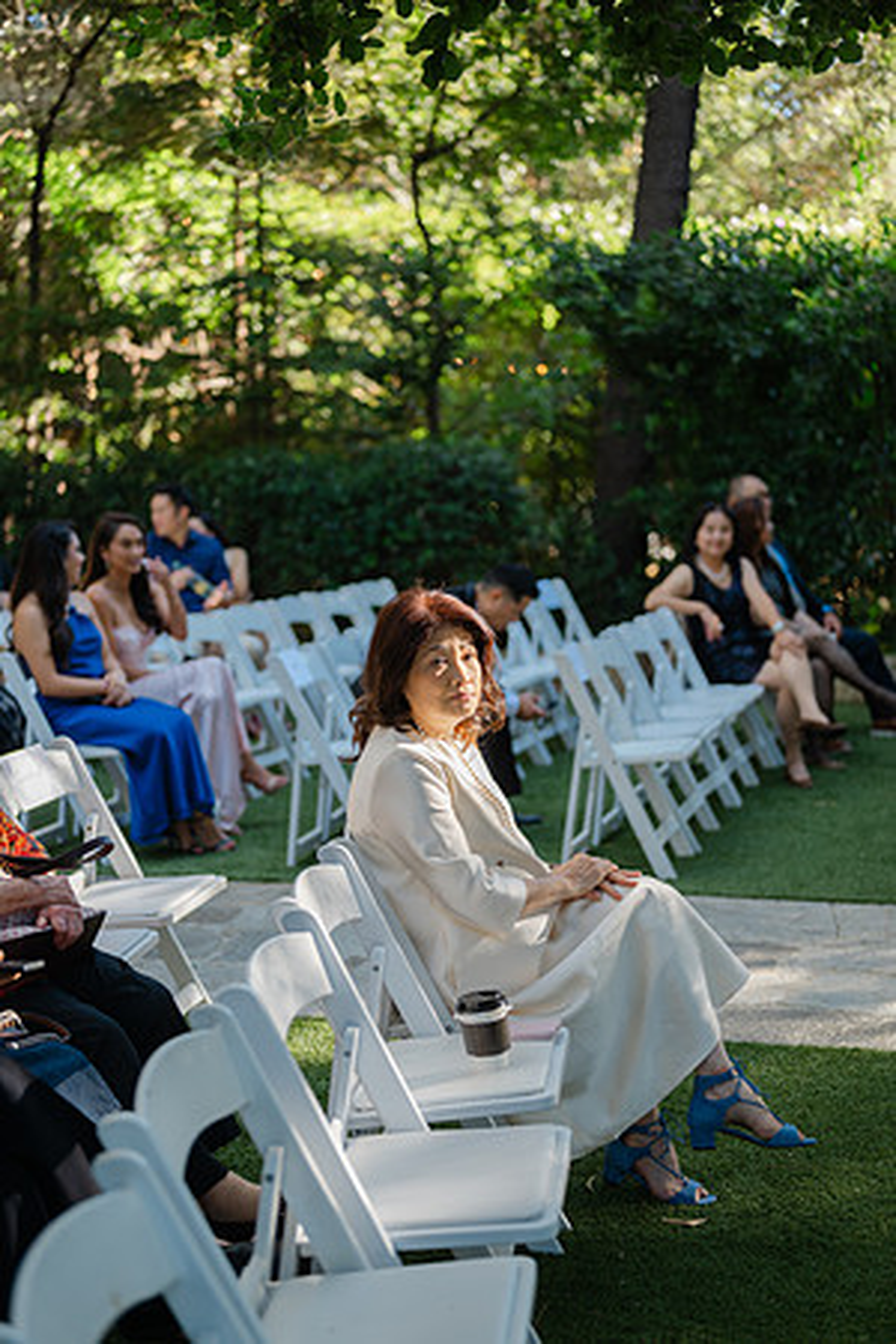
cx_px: 448
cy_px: 672
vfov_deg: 39.6
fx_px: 1867
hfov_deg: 27.0
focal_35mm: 50
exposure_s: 1/125
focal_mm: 50
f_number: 1.8
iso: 64
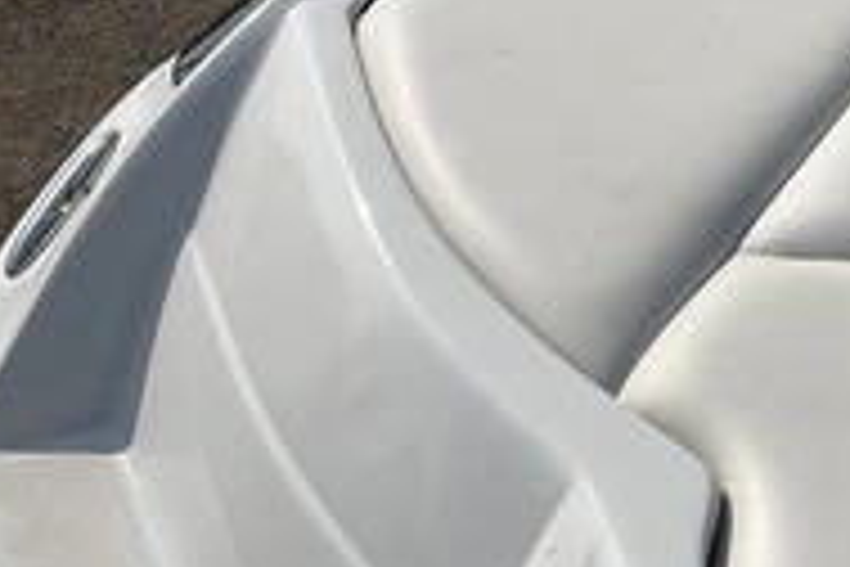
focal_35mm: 64
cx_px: 774
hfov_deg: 30.0
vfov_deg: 21.2
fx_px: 1511
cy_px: 184
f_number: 1.8
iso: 25
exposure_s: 1/5814
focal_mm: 3
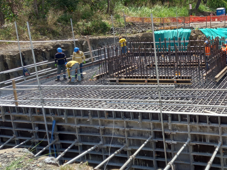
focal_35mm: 45
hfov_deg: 40.2
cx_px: 185
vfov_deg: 32.1
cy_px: 66
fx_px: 295
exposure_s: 1/434
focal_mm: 4.6
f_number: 2
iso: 25
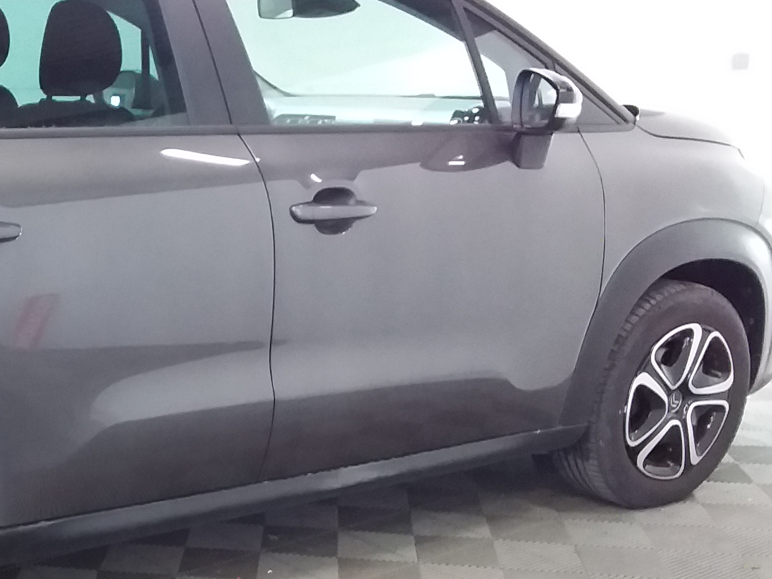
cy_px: 413
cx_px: 46
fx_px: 1294
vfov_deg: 25.0
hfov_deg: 31.3
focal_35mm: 58
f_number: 1.9
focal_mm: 2.91
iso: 200
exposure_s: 1/20
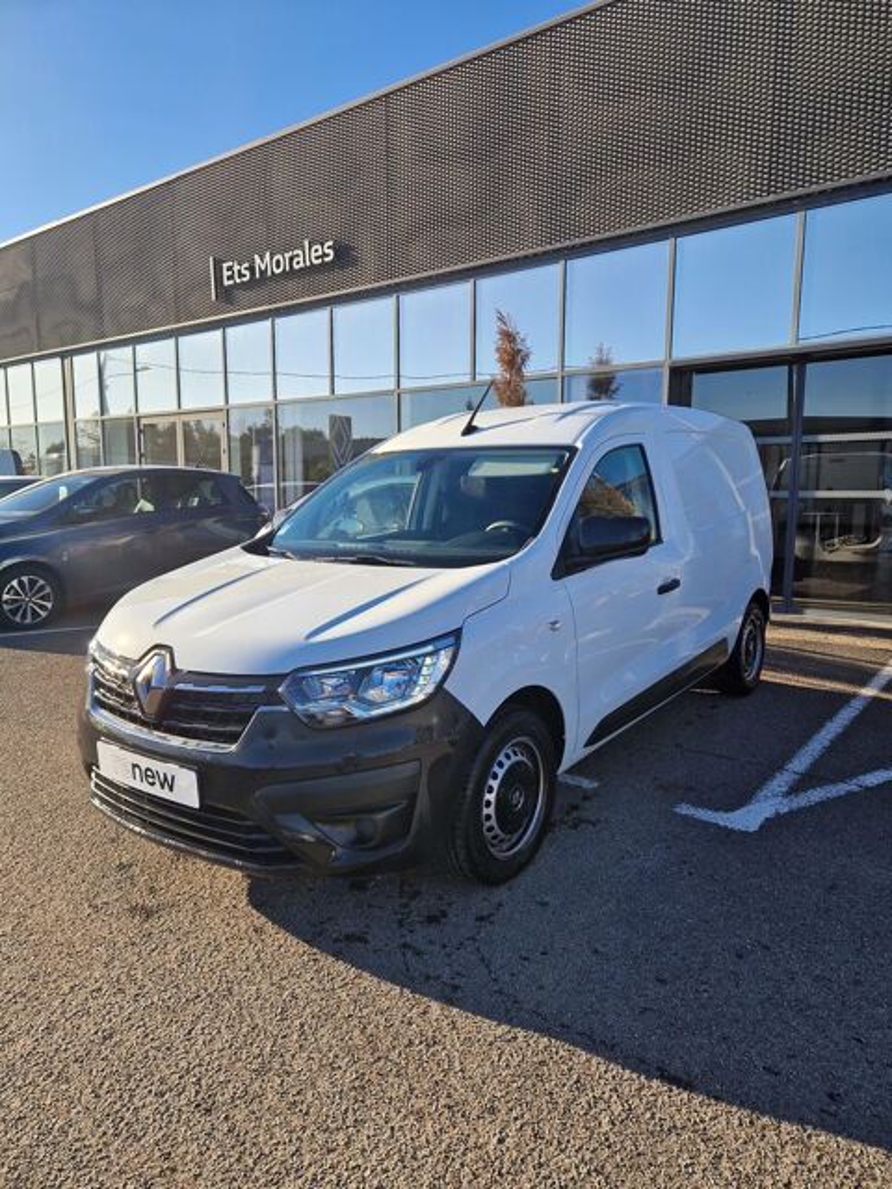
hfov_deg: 58.9
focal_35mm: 23
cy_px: 594
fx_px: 790
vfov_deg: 73.9
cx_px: 446
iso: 50
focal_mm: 5.4
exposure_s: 1/736
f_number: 1.8
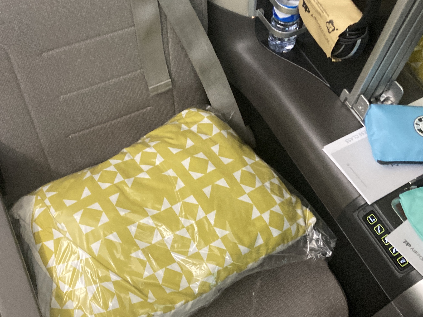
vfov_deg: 33.4
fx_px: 525
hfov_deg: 43.8
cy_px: 118
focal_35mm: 43
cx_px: 186
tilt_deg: -56.2
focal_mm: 3.99
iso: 400
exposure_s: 1/28
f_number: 1.8
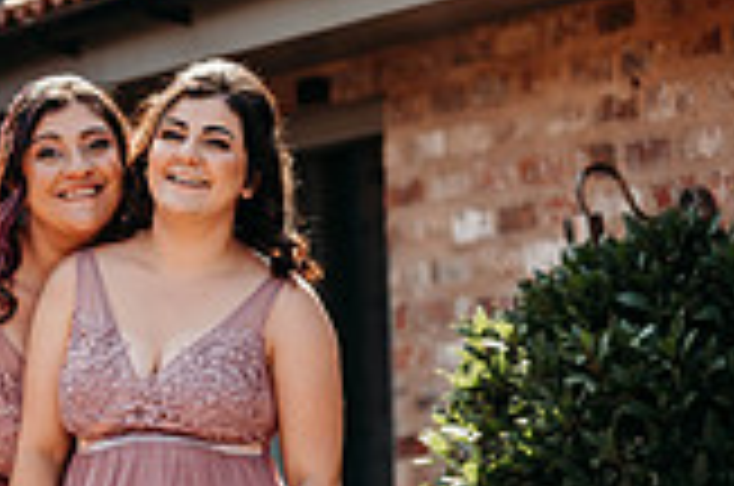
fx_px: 4782
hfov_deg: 8.8
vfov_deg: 5.8
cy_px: 585
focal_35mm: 235
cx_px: 227
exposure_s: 1/1600
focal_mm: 85
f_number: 1.8
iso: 100
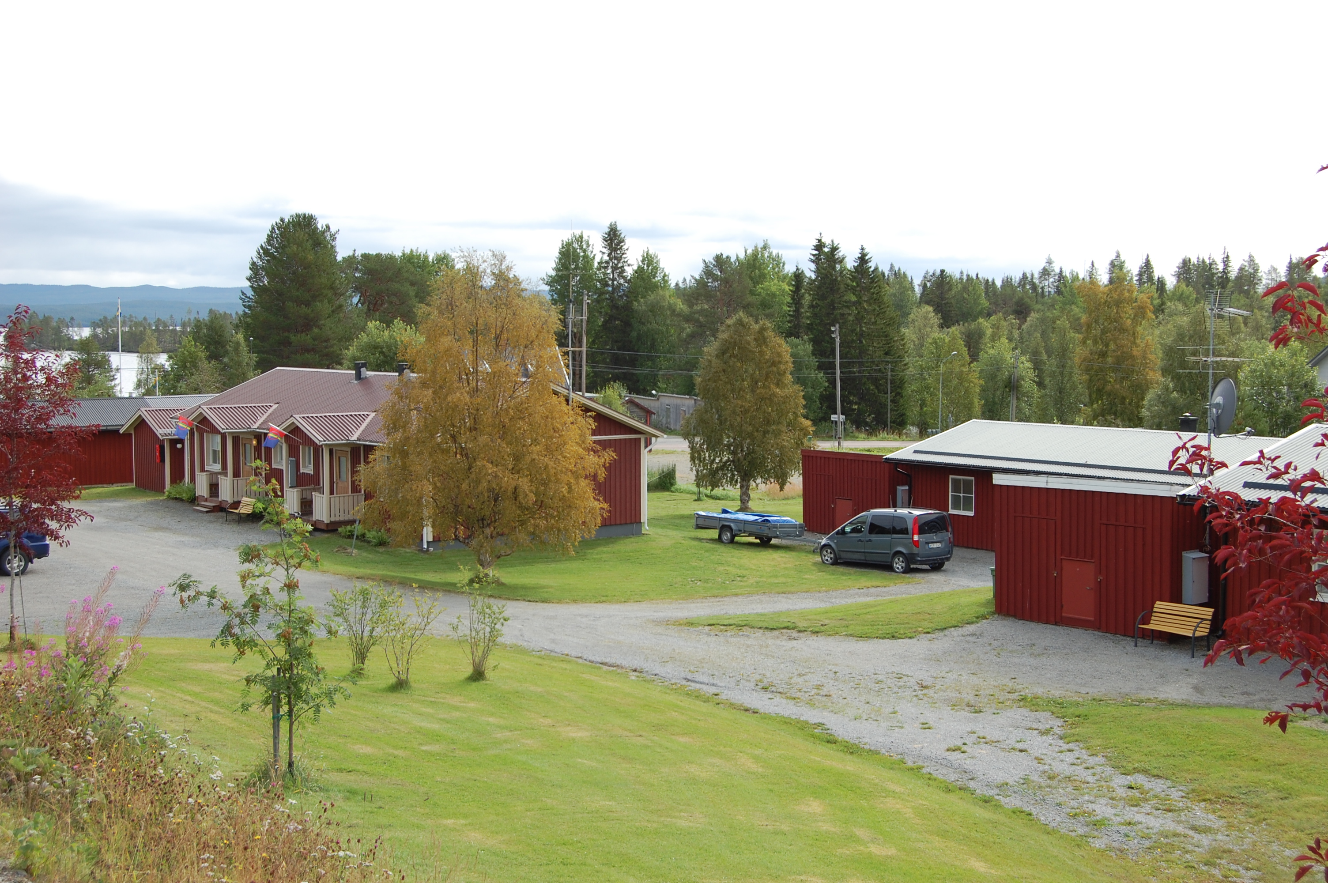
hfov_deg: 42.4
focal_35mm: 46
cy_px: 442
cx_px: 664
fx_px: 1714
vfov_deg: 28.9
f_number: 8
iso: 200
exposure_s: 1/250
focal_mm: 31
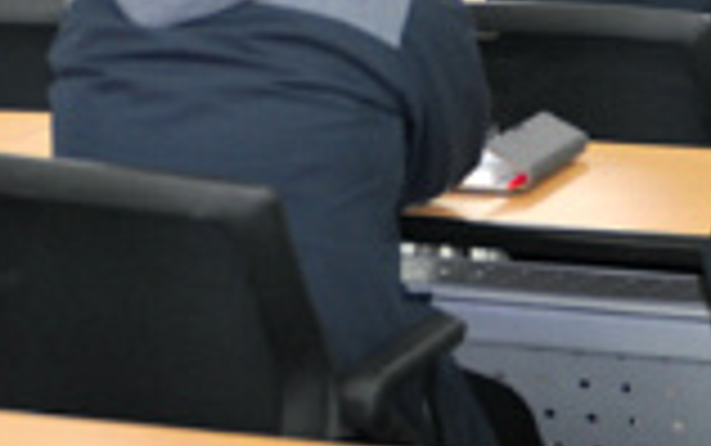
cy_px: -520
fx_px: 3432
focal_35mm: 177
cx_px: 144
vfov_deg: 7.1
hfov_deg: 11.8
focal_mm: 24
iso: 200
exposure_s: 1/60
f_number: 2.8
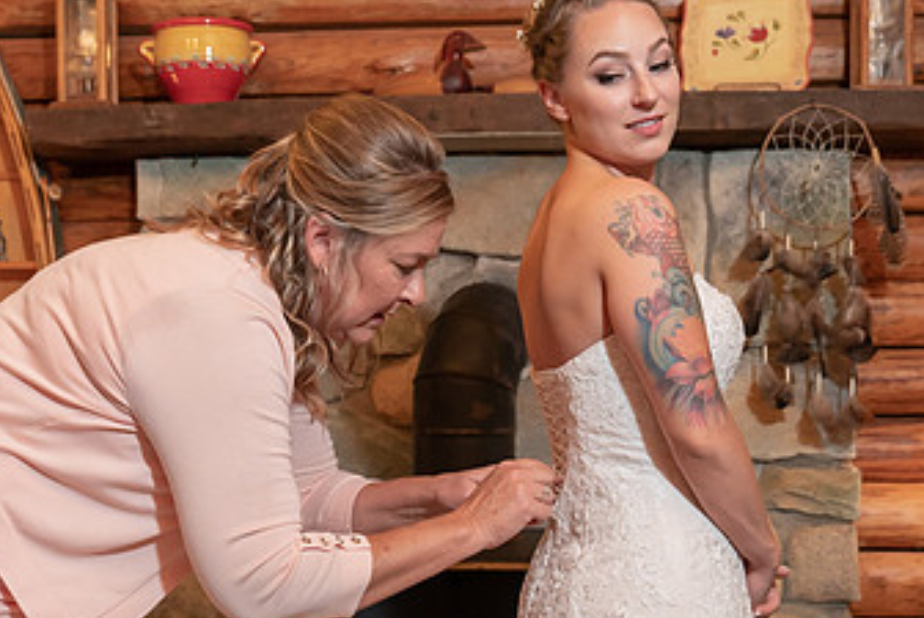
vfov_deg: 22.7
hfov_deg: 33.3
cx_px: 426
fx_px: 1542
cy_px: 350
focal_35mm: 60
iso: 2000
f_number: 4.5
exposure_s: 1/200
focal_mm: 34
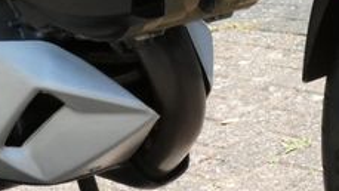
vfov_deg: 8.6
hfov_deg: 15.3
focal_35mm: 140
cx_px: 120
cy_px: -21
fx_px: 1259
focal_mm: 8.2
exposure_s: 1/1000
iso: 800
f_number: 6.3
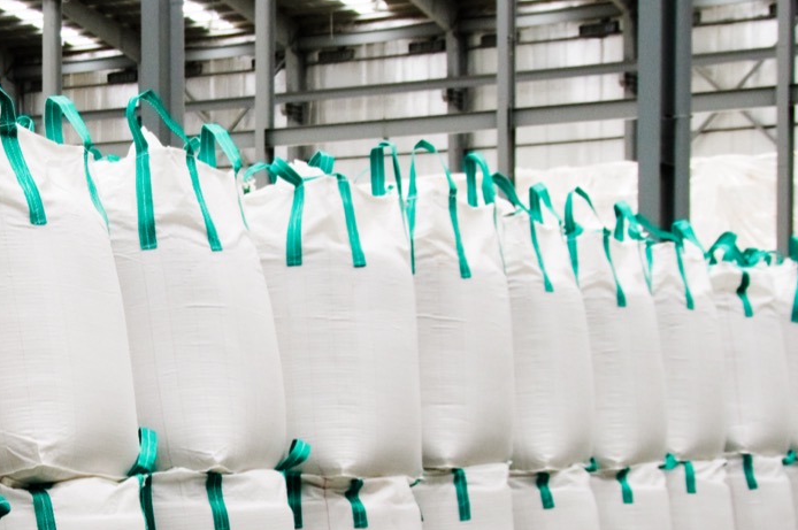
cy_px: 399
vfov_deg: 12.7
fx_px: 2372
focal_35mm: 107
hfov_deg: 18.7
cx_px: 25
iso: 200
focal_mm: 31
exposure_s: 1/60
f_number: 5.6
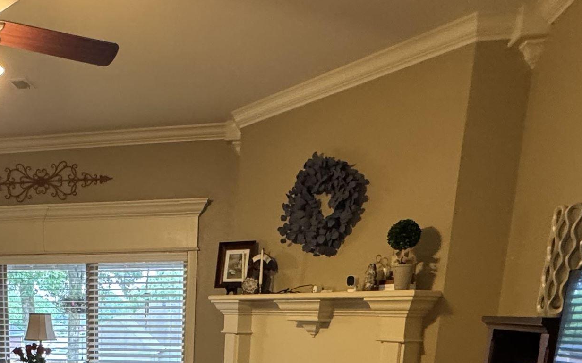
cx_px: 115
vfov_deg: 29.4
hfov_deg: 49.6
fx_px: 587
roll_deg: -0.8
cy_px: 442
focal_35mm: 37
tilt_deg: -12.4
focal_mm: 2.22
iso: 400
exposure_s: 1/60
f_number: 2.2
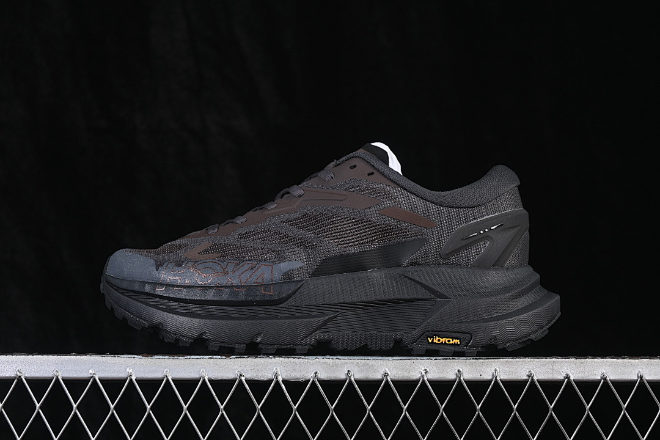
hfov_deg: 27.0
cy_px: 220
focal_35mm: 75
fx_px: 1375
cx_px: 330
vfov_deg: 18.2
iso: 160
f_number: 6.3
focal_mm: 50
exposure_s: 1/60
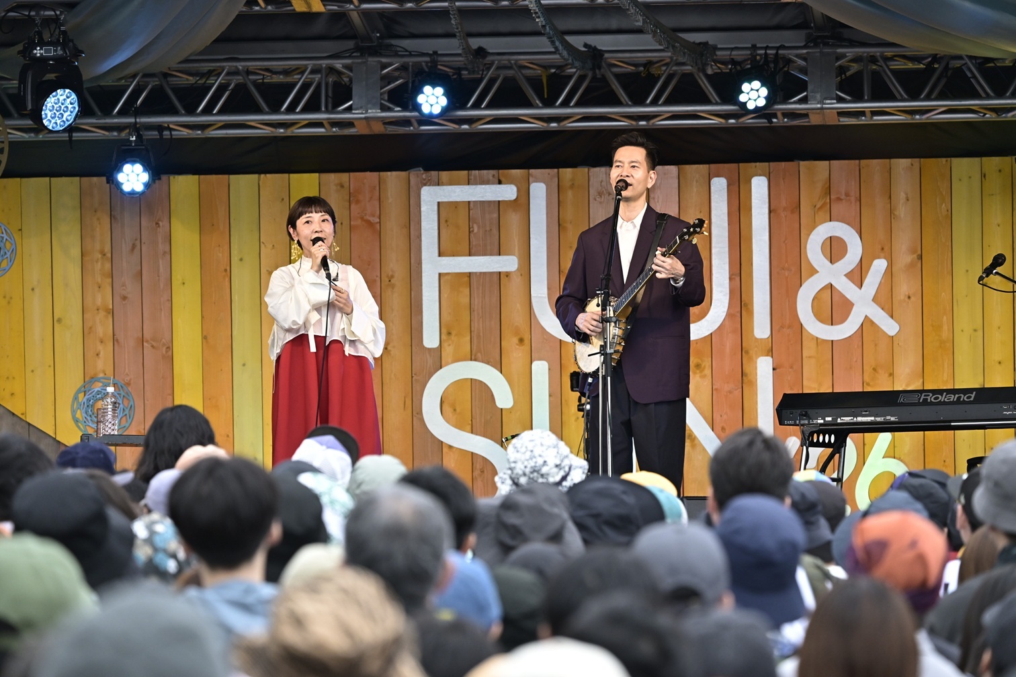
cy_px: 338
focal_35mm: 240
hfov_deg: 8.6
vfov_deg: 5.7
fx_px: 6773
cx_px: 508
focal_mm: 240
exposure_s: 1/1000
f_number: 6.3
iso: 1600
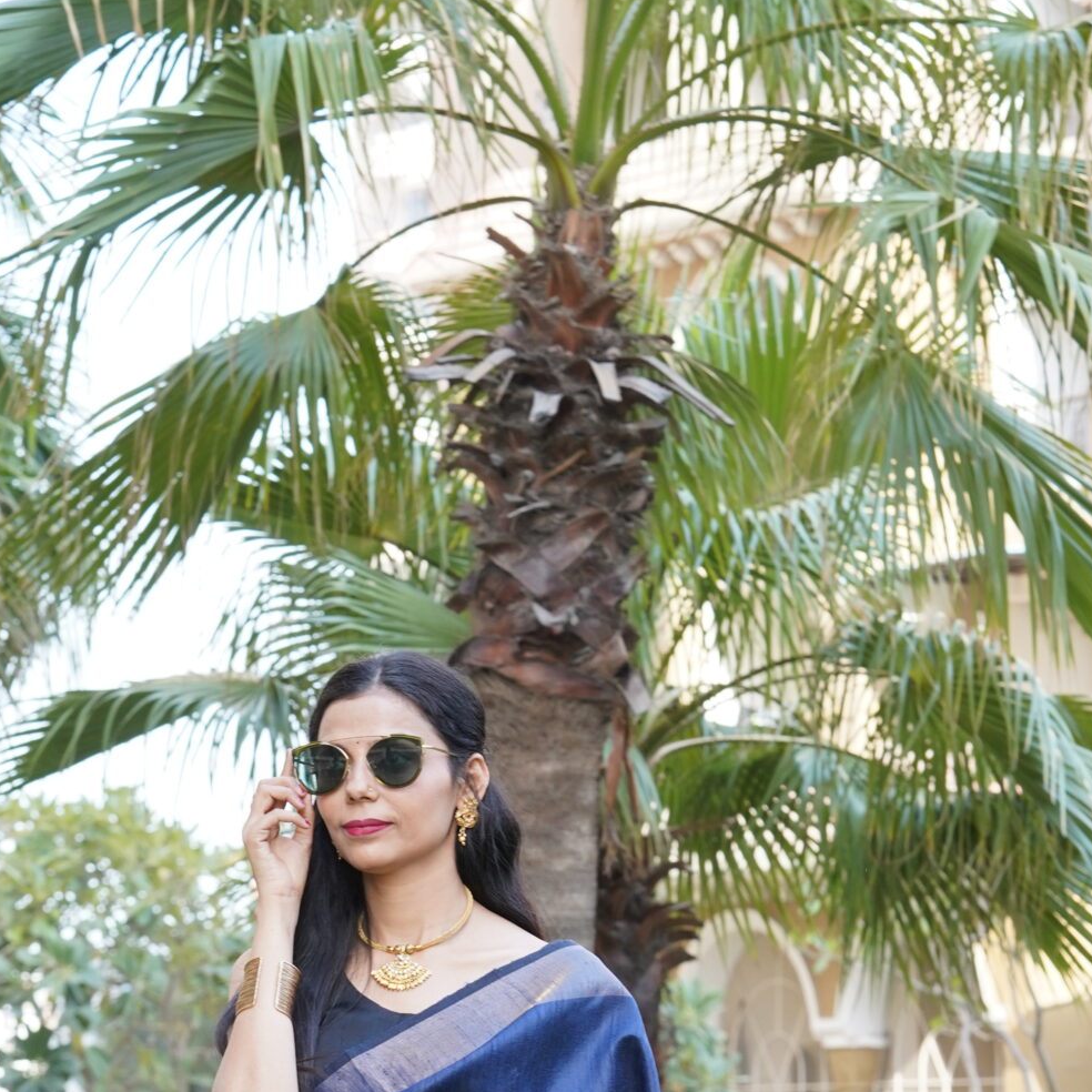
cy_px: 1345
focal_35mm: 199
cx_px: 462
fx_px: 7102
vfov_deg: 8.7
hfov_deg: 8.8
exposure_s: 1/100
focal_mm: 90
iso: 500
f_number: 8
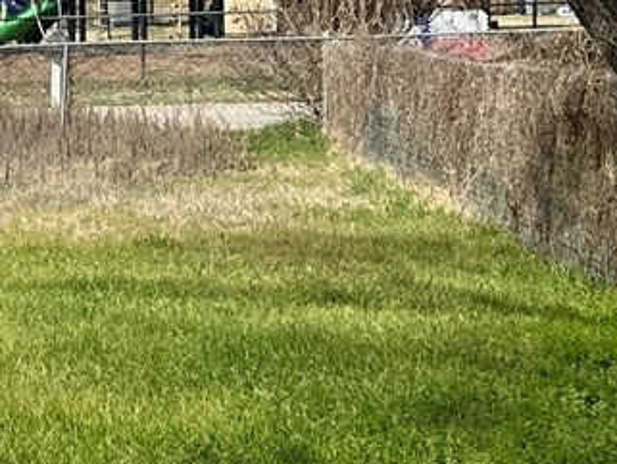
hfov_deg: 12.1
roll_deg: +1.9
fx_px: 2728
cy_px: 185
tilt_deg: -3.9
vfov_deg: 9.7
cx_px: -415
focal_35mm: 153
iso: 80
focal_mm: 6.86
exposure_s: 1/3058
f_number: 1.78
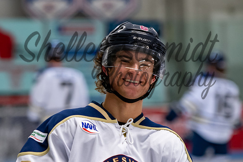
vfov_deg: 5.0
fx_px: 1858
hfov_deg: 7.5
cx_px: 90
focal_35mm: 275
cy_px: 63
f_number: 3.2
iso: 2500
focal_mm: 145
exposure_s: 1/800
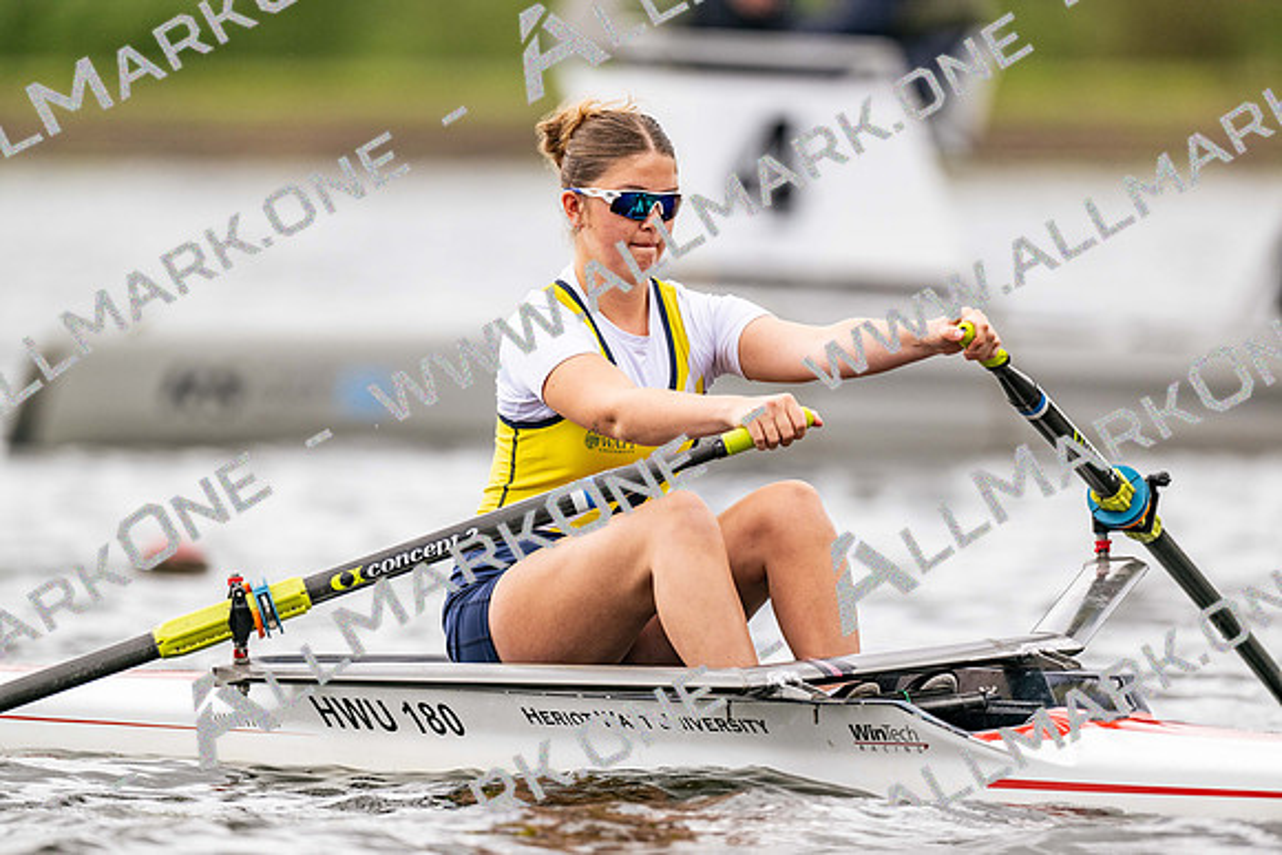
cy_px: 428
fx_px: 21382
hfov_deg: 3.4
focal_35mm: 600
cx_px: 641
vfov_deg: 2.3
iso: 400
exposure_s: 1/2500
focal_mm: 600
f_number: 4
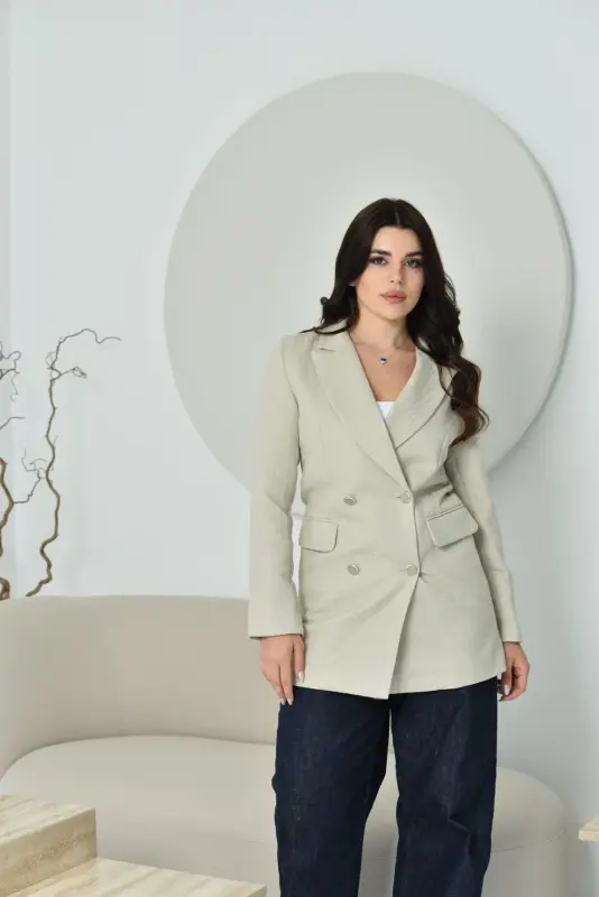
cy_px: 448
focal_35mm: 52
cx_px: 300
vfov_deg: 37.8
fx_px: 1309
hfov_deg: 25.8
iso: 100
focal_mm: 35
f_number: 4
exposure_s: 1/200
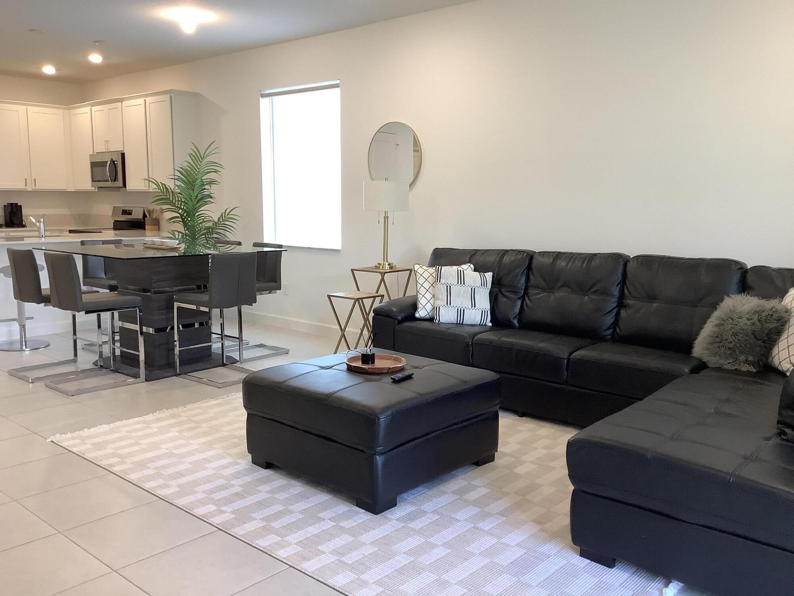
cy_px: 298
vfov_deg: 45.4
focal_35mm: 31
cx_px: 397
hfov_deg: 58.4
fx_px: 711
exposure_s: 1/50
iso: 125
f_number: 2.4
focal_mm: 3.3
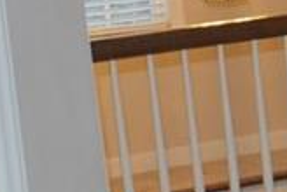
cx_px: 539
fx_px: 1342
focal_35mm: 168
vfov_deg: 8.2
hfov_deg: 11.2
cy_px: 111
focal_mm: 18
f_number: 5.6
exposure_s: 1/60
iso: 1600
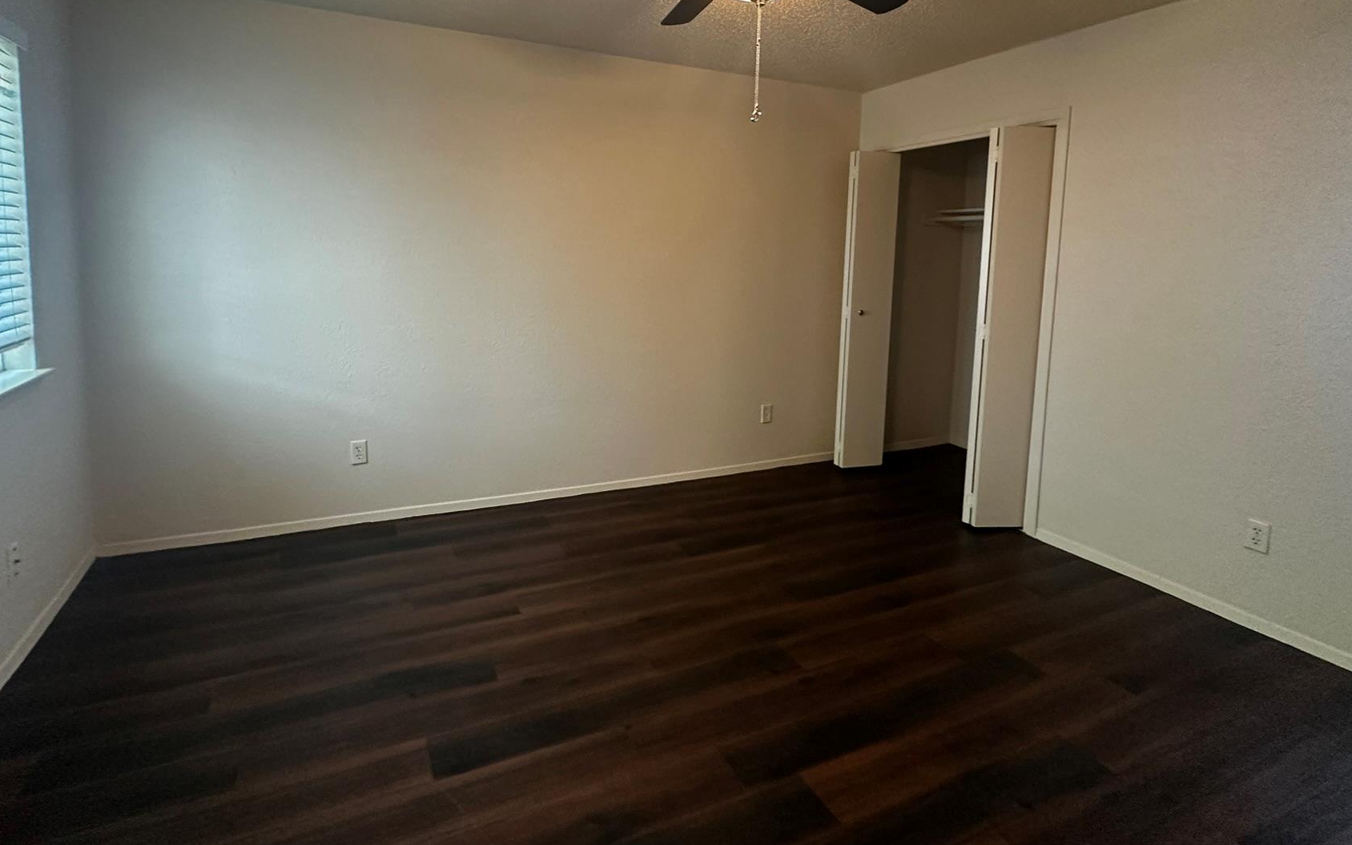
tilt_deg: -3.6
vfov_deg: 63.8
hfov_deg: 91.0
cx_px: 630
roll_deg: -1.4
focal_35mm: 18
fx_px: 663
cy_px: 304
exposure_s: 1/60
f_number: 2.2
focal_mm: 2.22
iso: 250
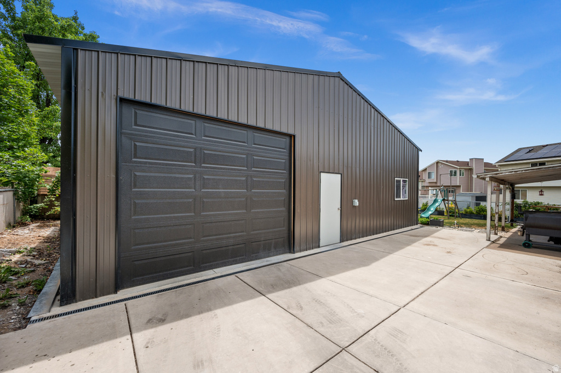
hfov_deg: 104.3
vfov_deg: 81.1
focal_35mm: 14
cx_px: 280
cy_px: 186
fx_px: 218
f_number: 7.1
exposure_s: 1/500
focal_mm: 14
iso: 400
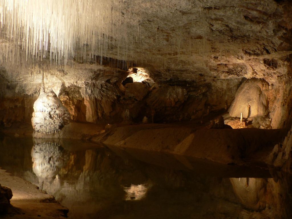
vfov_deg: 39.7
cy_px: 110
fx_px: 304
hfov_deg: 51.4
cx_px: 146
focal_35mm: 36
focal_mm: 6
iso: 100
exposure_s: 1/10
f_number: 2.8
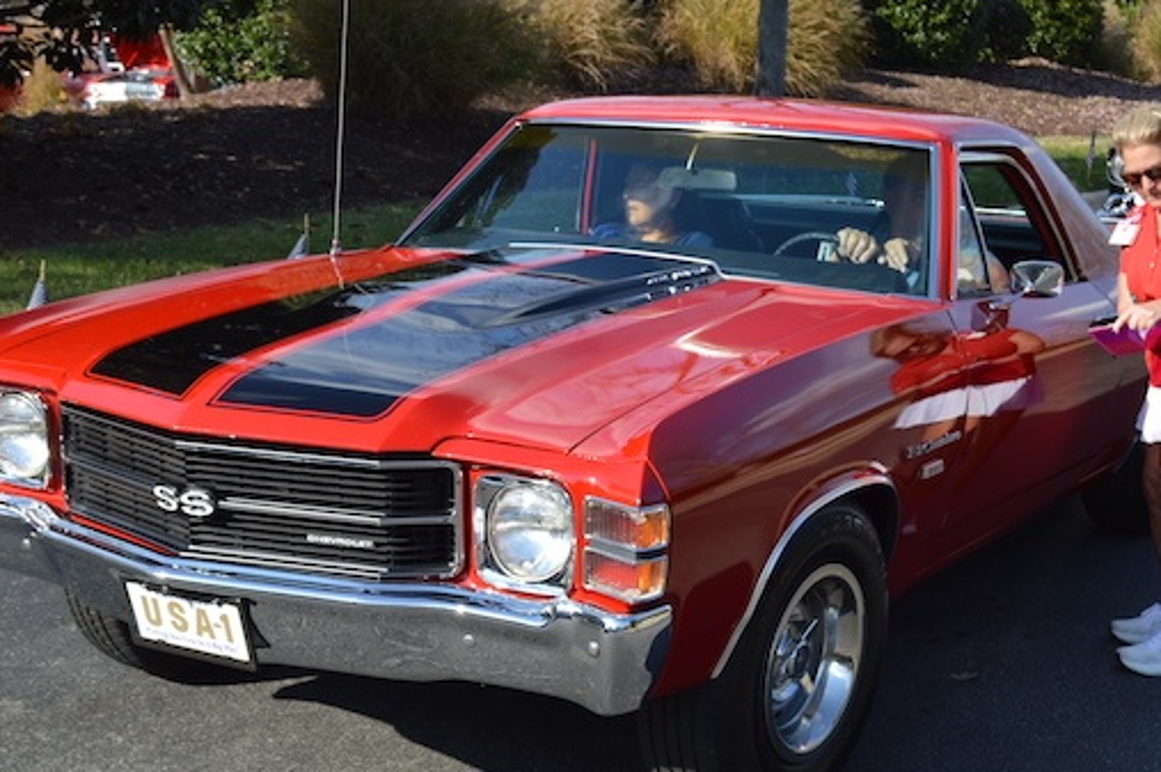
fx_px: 1869
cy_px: 489
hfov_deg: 34.5
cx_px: 554
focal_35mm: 58
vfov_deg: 23.3
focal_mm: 28
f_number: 8
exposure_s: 1/250
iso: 100
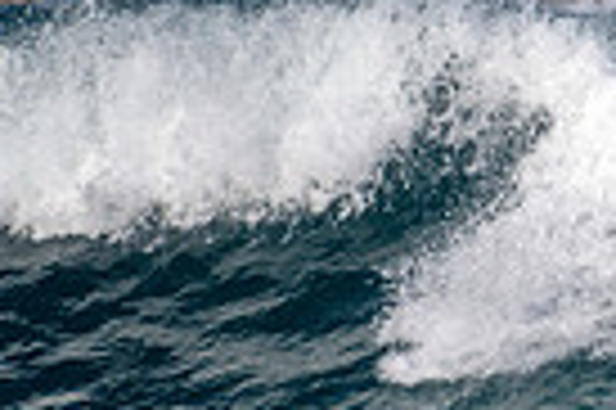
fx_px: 44265
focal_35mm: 2590
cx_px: 948
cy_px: 108
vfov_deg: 0.5
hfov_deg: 0.8
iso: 160
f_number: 5.6
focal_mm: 500
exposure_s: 1/2000
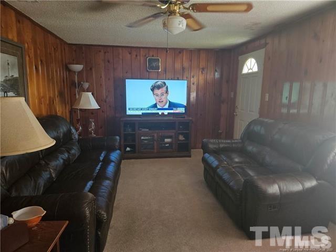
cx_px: 168
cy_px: 126
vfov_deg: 58.9
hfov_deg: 73.9
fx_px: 223
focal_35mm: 23
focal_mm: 5.4
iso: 200
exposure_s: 1/120
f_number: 1.8
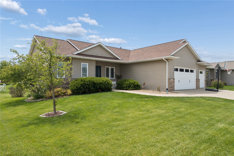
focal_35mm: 23
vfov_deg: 55.1
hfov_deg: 76.1
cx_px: 117
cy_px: 78
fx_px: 149
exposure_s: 1/640
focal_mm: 23
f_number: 10
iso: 400
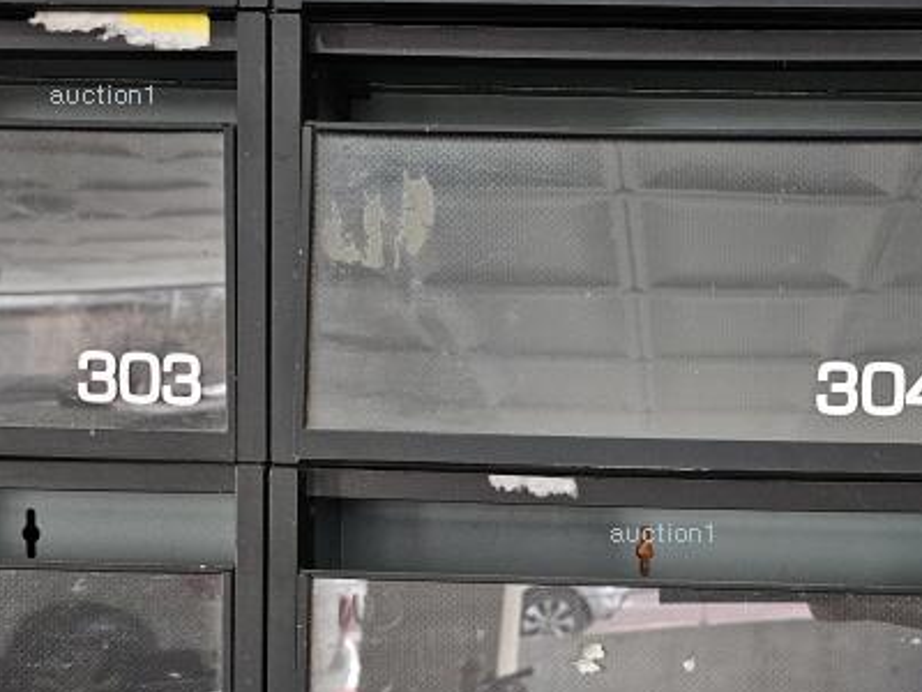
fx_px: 1225
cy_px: 549
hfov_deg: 40.4
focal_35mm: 46
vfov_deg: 30.8
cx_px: 662
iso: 500
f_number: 1.7
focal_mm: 6.3
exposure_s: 1/240
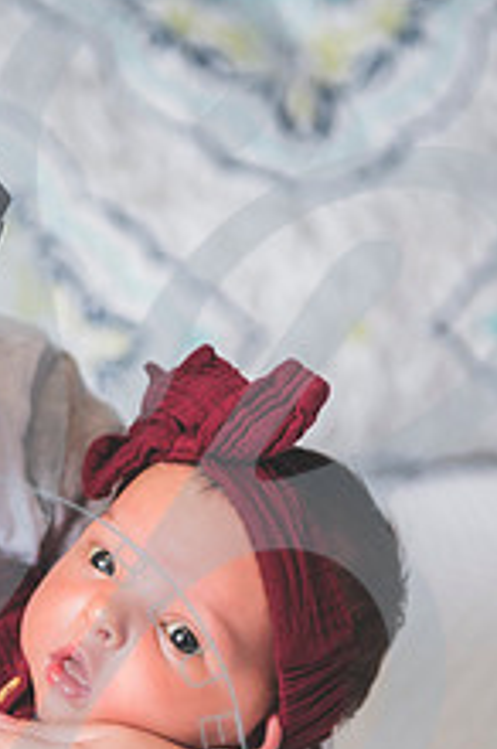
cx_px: 85
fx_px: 2555
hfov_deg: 11.1
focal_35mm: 123
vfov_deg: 16.6
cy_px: 528
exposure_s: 1/100
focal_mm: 60
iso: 100
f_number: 2.8
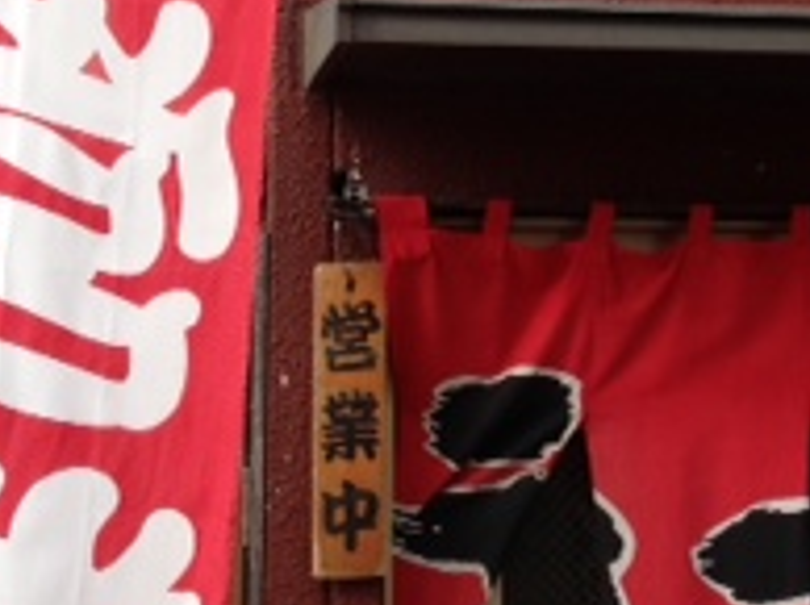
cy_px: 83
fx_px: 2547
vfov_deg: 13.5
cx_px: 823
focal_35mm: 109
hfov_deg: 17.6
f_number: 2.4
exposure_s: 1/616
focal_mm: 4.13
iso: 50
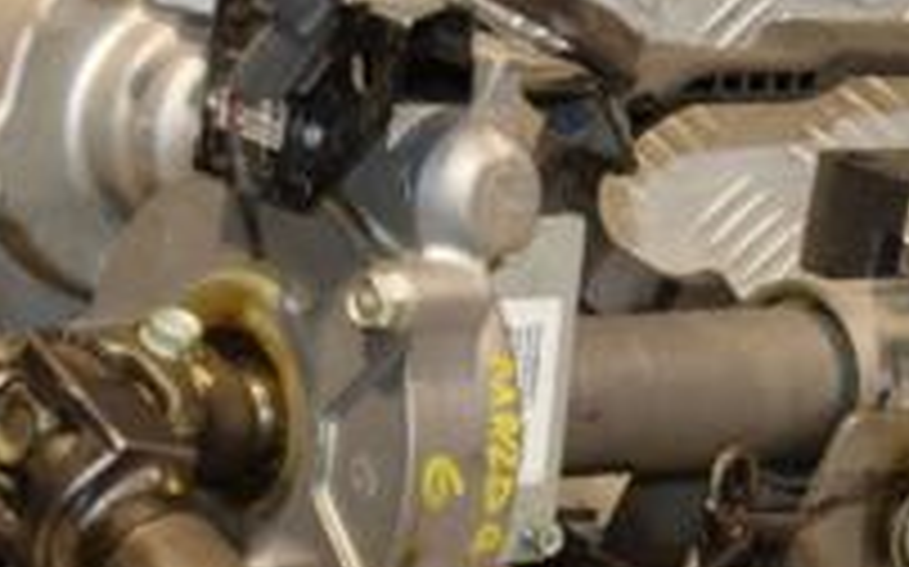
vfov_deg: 6.8
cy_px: 531
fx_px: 4729
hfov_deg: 11.0
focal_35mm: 191
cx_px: 657
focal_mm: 42
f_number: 6.3
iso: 800
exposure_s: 1/200
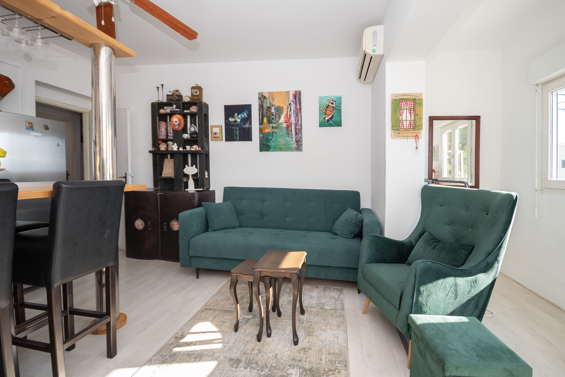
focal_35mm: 15
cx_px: 282
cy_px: 188
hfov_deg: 100.4
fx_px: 235
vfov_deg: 77.3
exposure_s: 1/80
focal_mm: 10
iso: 200
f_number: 4.5
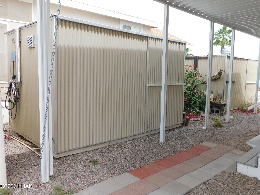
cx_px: 130
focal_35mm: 30
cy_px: 98
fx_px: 225
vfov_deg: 46.8
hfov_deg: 60.0
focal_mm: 5.3
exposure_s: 1/500
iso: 125
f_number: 3.2
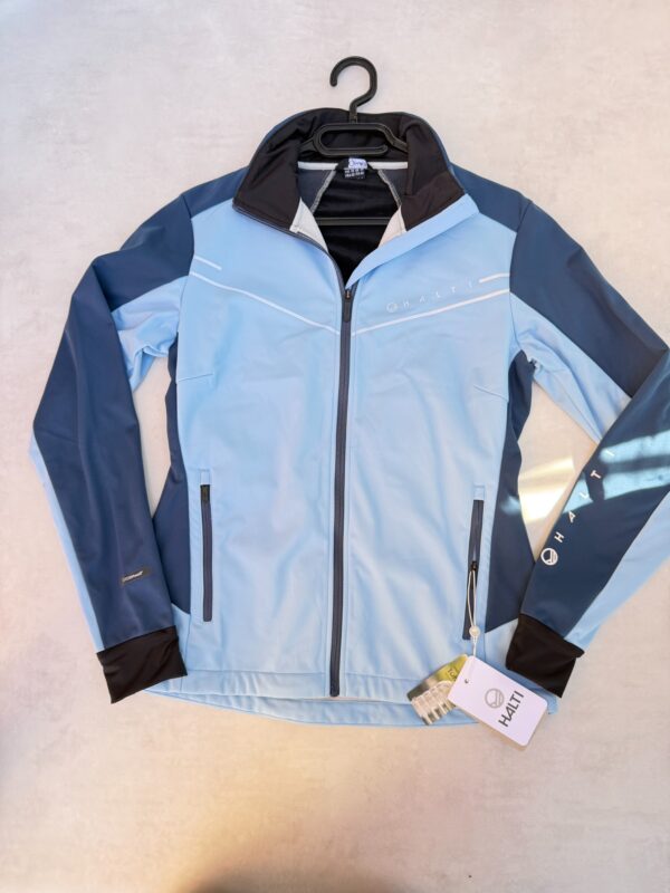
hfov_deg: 56.8
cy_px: 446
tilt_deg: -84.8
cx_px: 335
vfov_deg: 71.6
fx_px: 619
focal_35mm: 24
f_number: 1.78
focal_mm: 6.76
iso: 80
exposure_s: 1/172
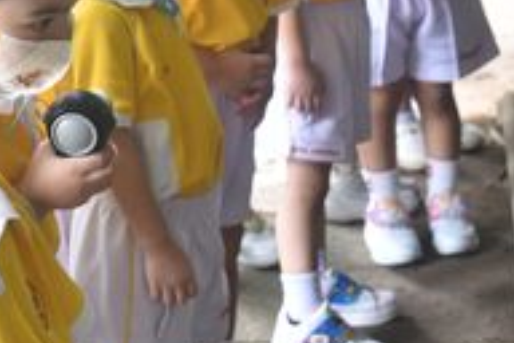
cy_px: -70
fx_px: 2227
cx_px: 86
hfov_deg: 13.1
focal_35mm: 156
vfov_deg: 8.7
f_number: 4
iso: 1000
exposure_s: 1/50
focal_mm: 50
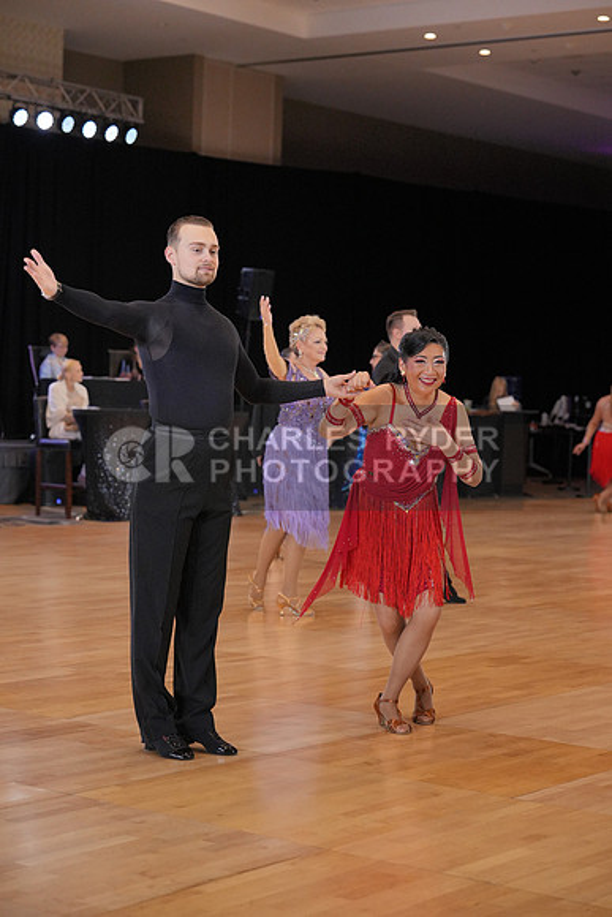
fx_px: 1886
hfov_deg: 18.4
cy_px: 458
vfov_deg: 27.3
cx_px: 306
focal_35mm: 74
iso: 2500
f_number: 3.5
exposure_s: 1/500
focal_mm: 74
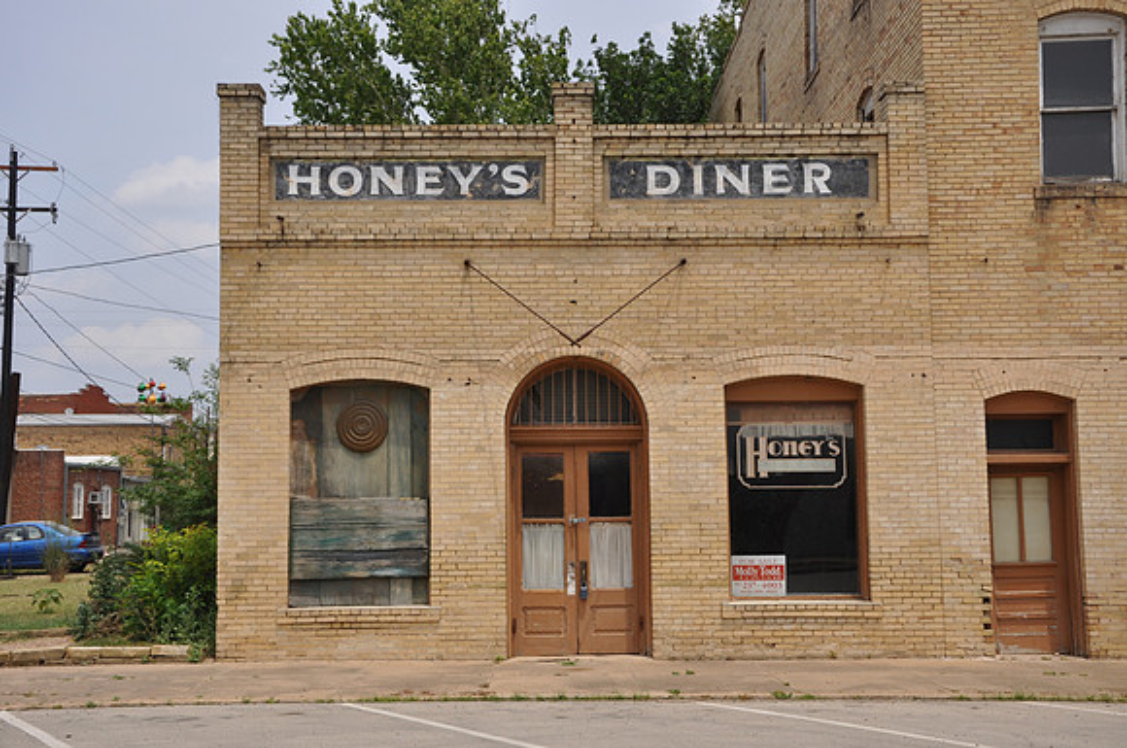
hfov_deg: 43.7
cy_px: 374
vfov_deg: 29.8
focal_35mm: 45
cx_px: 564
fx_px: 1407
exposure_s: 1/250
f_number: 8
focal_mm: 30
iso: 200
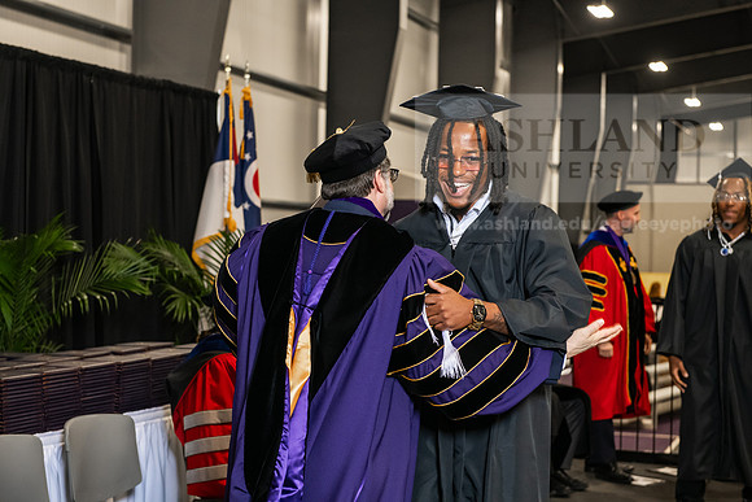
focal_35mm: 70
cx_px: 376
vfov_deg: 19.5
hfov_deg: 28.8
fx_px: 1462
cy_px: 251
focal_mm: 70
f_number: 5
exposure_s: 1/200
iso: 2500
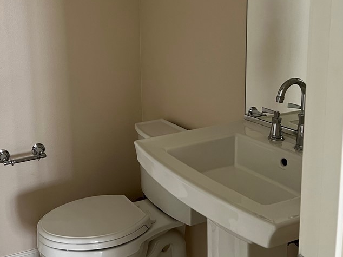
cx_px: 82
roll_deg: +3.2
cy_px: 71
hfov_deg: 43.3
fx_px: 416
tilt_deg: -10.4
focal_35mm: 42
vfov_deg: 33.8
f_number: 1.5
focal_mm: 5.7
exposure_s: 1/97
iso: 125
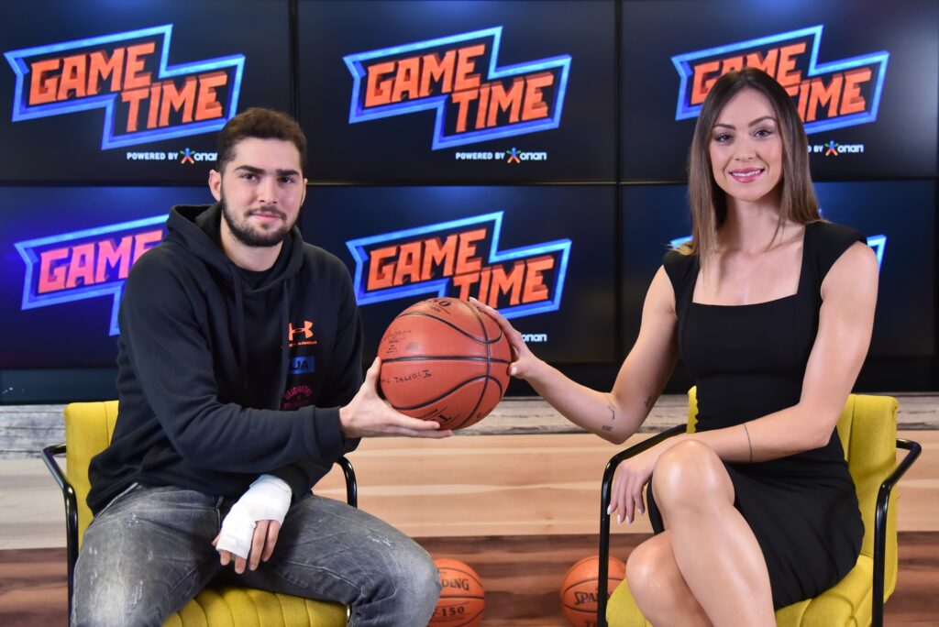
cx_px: 470
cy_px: 314
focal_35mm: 44
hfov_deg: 44.5
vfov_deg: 30.6
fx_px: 1148
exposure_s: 1/250
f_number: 4
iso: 1600
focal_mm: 44
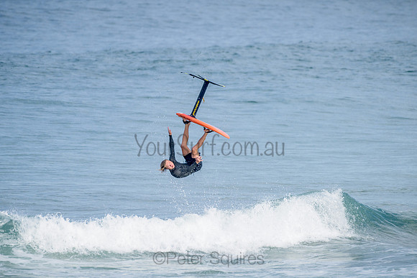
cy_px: 139
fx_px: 7091
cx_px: 208
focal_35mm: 612
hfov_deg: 3.4
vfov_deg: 2.2
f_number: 5.6
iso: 200
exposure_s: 1/1250
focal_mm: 500
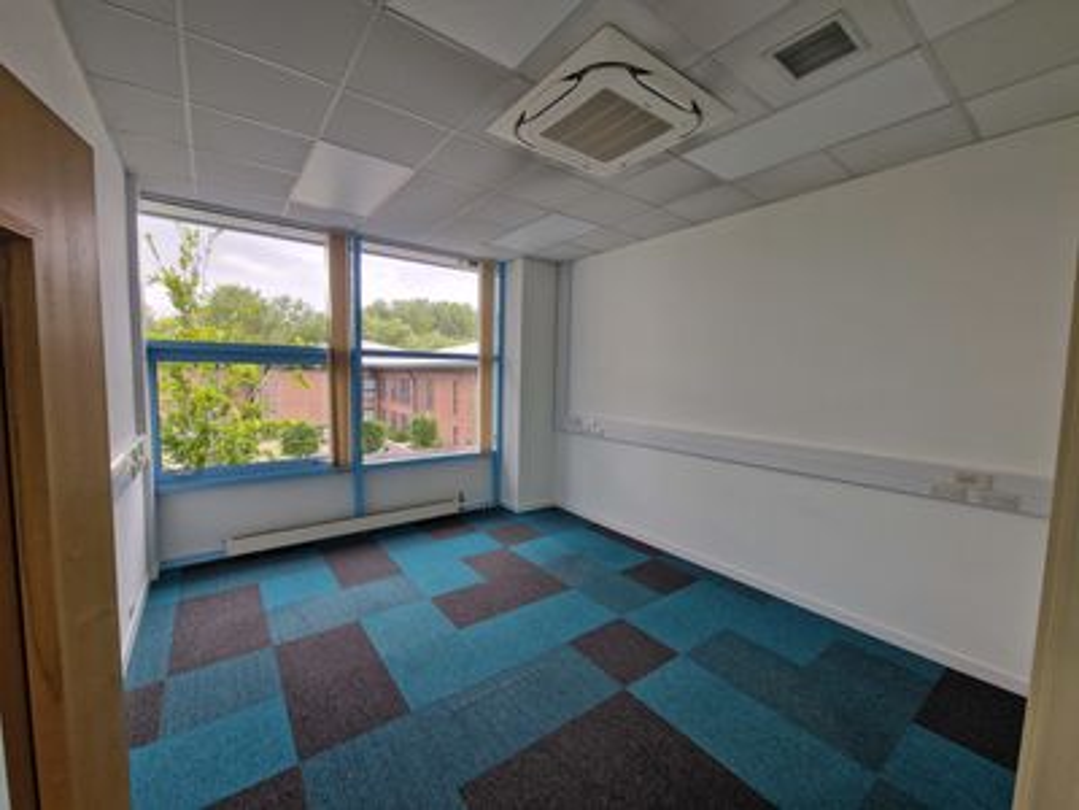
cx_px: 540
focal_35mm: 13
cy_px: 405
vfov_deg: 89.9
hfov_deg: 106.2
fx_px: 405
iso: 50
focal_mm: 2.2
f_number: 2.2
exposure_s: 1/101
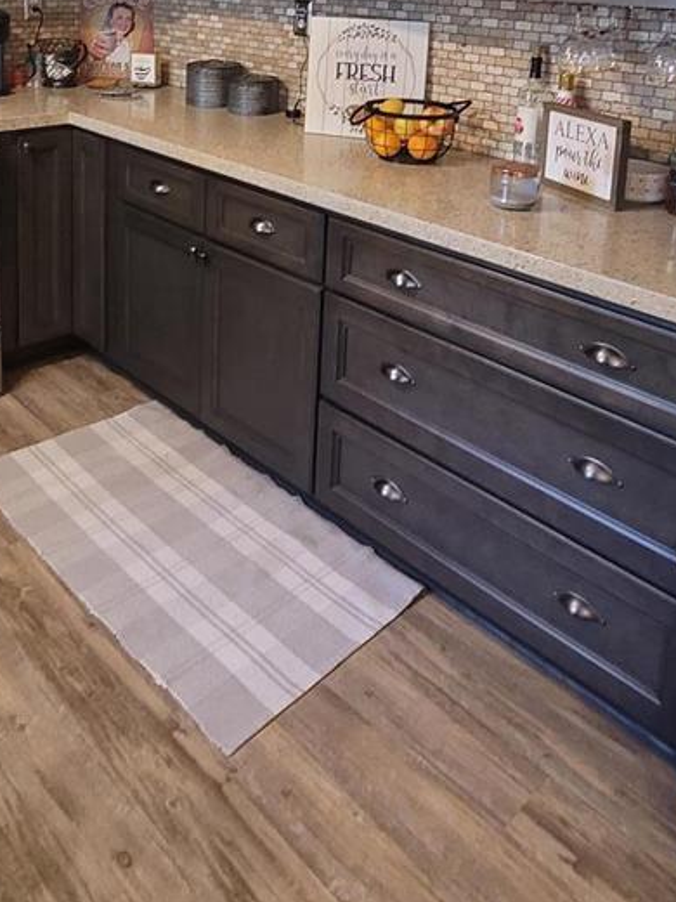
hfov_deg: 46.4
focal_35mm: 30
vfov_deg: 53.6
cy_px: 116
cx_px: 255
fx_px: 781
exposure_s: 1/30
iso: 400
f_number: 2.2
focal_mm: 2.2
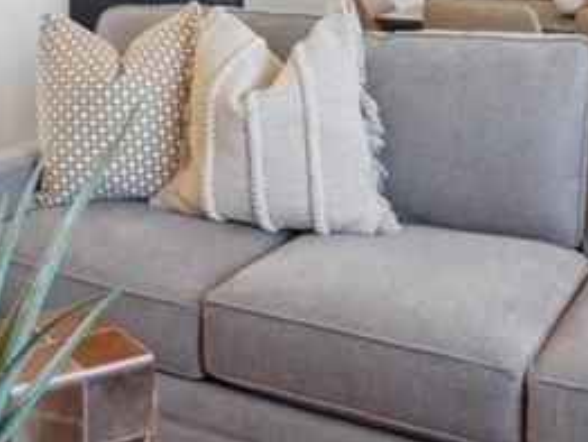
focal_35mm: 60
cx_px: 215
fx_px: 1020
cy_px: -119
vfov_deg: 22.2
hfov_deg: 32.0
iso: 400
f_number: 8
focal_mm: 16
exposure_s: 1/25
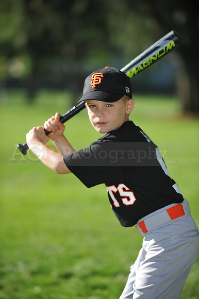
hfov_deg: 7.8
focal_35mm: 175
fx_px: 1453
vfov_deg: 11.8
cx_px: 100
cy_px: 150
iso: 200
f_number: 4
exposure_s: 1/1250
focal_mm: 175
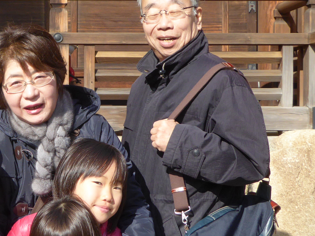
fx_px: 828
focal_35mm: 91
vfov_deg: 16.2
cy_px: 109
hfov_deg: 21.3
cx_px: 59
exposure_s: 1/640
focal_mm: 5.8
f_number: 3.6
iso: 100
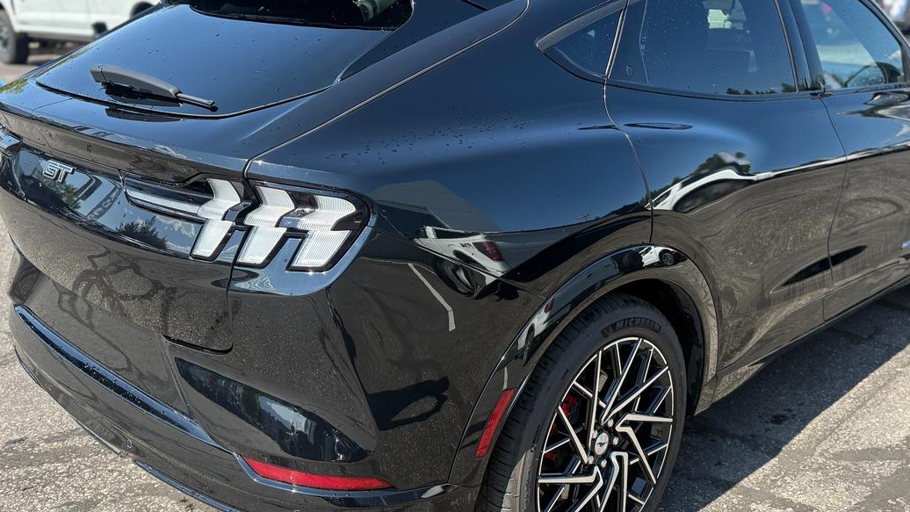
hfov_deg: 56.4
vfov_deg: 33.7
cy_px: 238
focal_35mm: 35
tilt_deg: -14.1
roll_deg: -2.1
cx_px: 522
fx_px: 845
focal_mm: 5.96
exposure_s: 1/933
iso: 64
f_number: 1.6
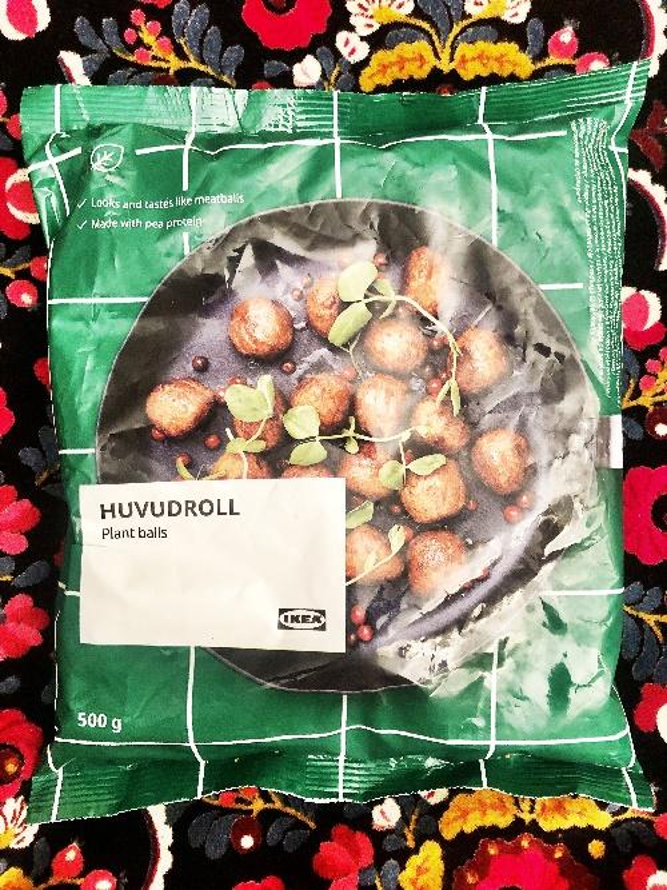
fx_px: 720
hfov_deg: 49.7
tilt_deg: -87.8
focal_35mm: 28
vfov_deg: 63.5
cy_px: 445
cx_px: 334
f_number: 1.8
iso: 100
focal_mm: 3.99
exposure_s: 1/9
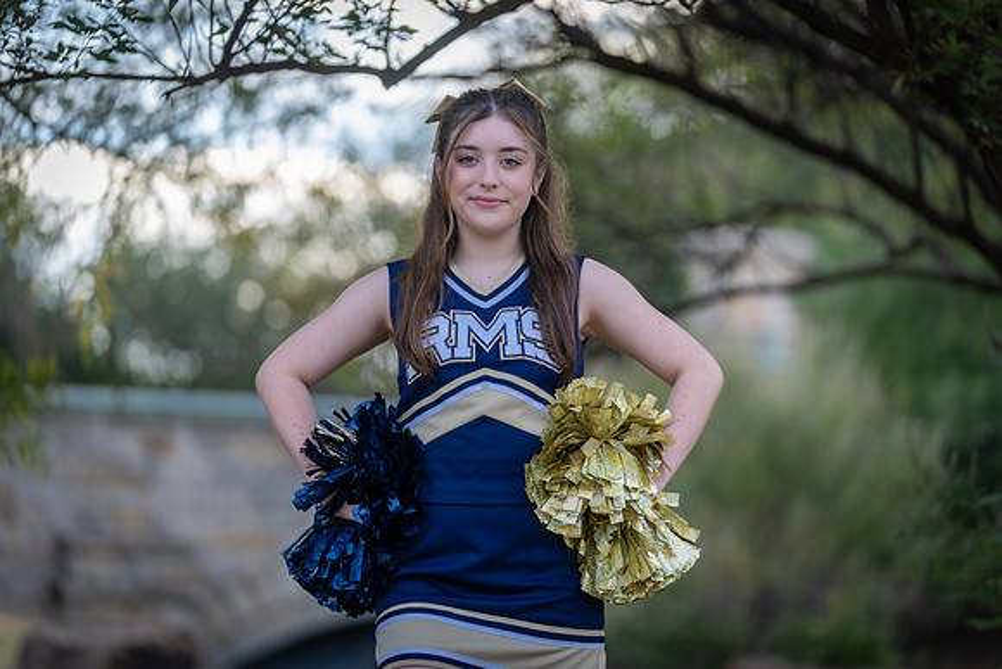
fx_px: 3814
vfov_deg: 10.0
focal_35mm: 137
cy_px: 334
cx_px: 501
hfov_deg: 15.0
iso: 160
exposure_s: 1/320
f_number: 2.8
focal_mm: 137
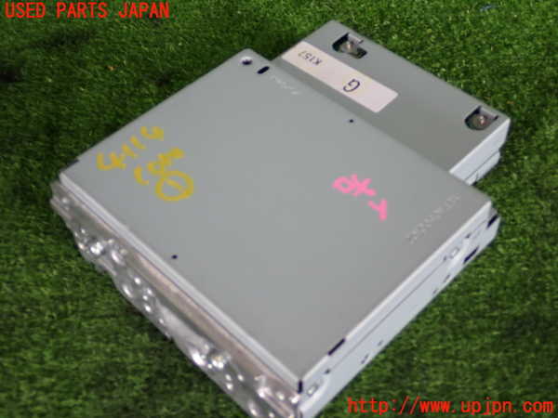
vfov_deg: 30.9
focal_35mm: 47
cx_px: 279
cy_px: 209
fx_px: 758
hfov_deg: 40.4
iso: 200
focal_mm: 8.4
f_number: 3.1
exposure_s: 1/60
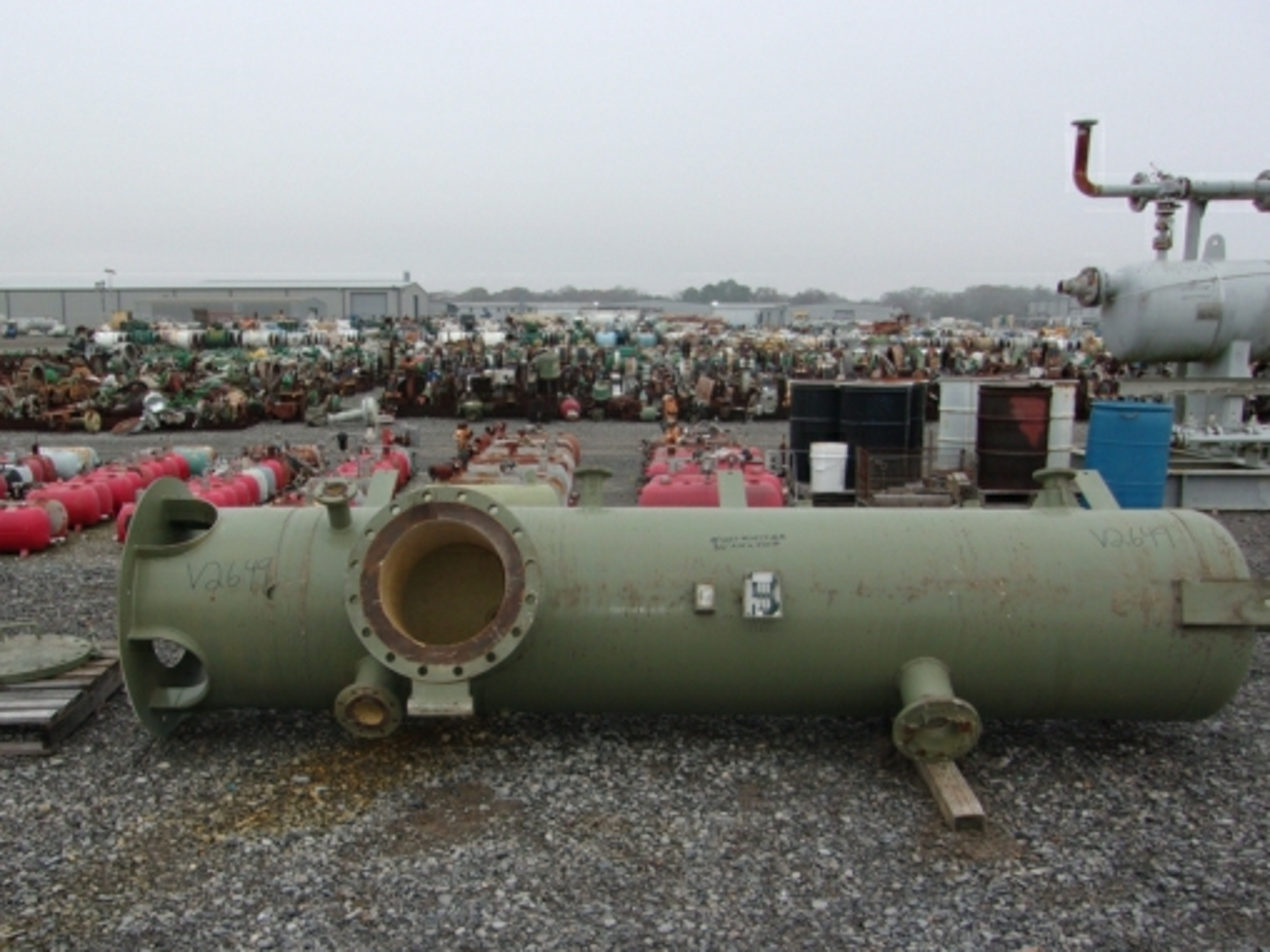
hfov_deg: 53.8
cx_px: 545
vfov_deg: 41.6
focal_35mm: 34
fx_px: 1247
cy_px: 572
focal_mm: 4.9
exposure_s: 1/125
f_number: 3
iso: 80
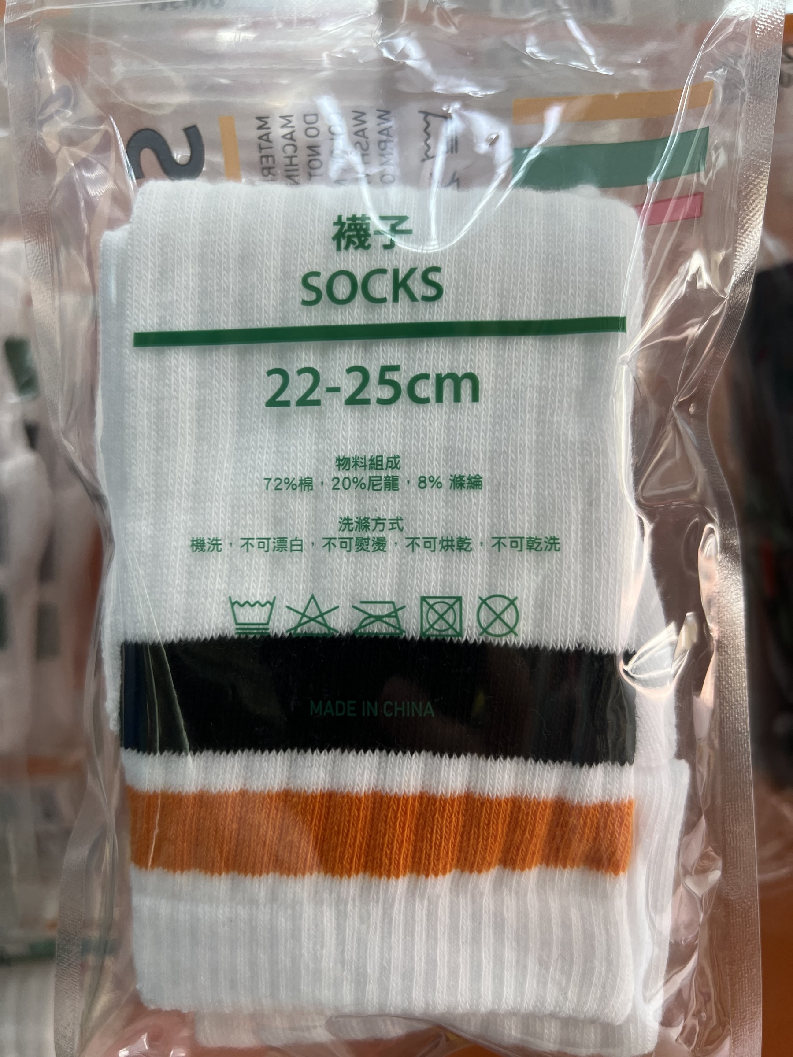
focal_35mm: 26
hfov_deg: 53.1
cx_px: 396
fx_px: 794
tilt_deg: -3.2
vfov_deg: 67.3
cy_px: 528
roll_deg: +0.3
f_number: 1.5
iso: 32
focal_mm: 5.7
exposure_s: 1/123
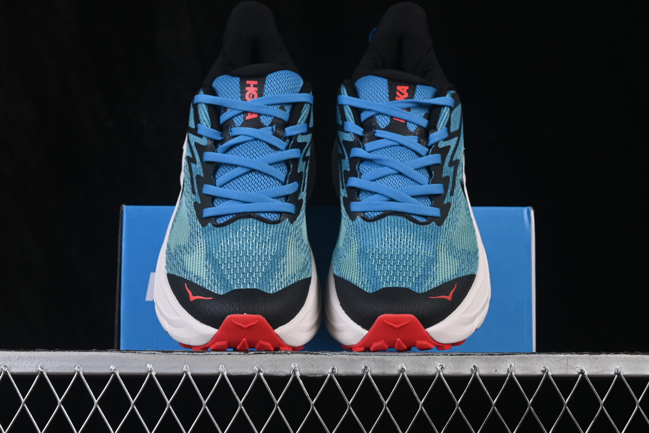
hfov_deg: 27.0
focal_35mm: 75
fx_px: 1352
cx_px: 324
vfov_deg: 18.2
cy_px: 216
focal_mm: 50
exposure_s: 1/80
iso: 160
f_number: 8
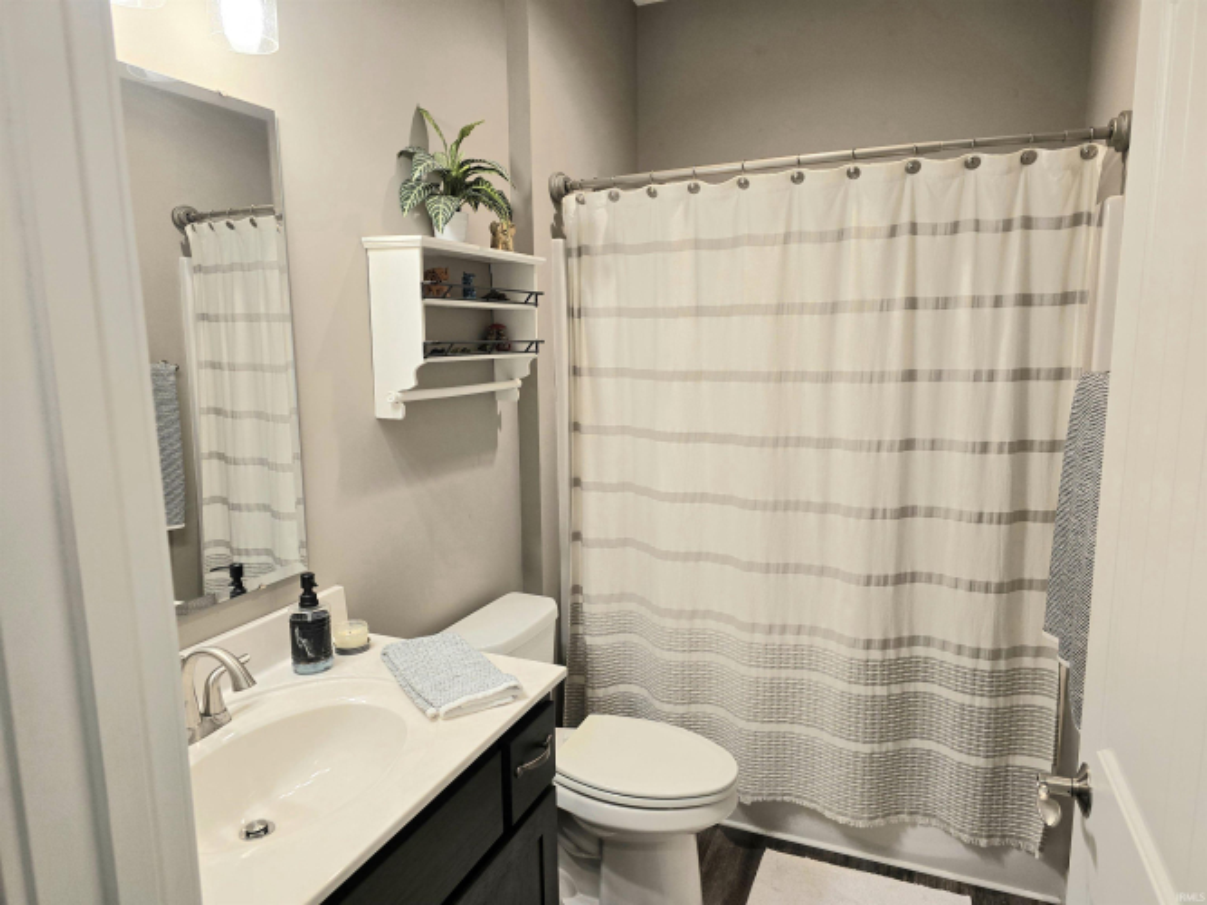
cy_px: 452
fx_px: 802
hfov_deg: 73.9
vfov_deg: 58.9
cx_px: 604
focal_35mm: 23
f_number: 1.7
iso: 100
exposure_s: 1/120
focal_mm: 6.3
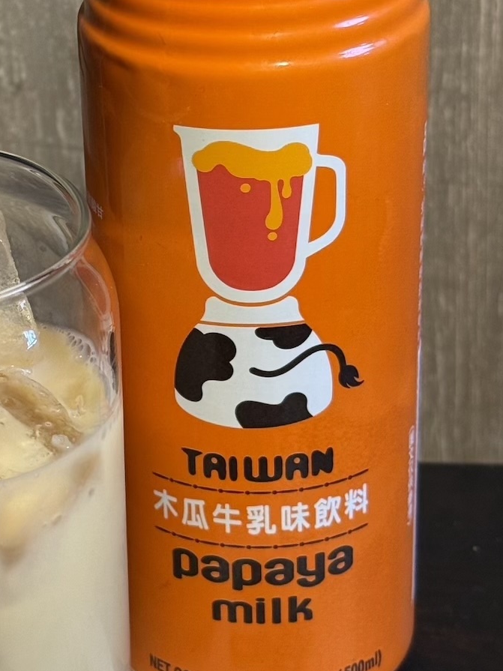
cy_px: 298
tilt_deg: -27.5
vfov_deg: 19.1
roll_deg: +2.6
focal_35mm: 103
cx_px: 69
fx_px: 1996
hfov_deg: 14.2
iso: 100
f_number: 1.78
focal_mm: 6.76
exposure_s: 1/60
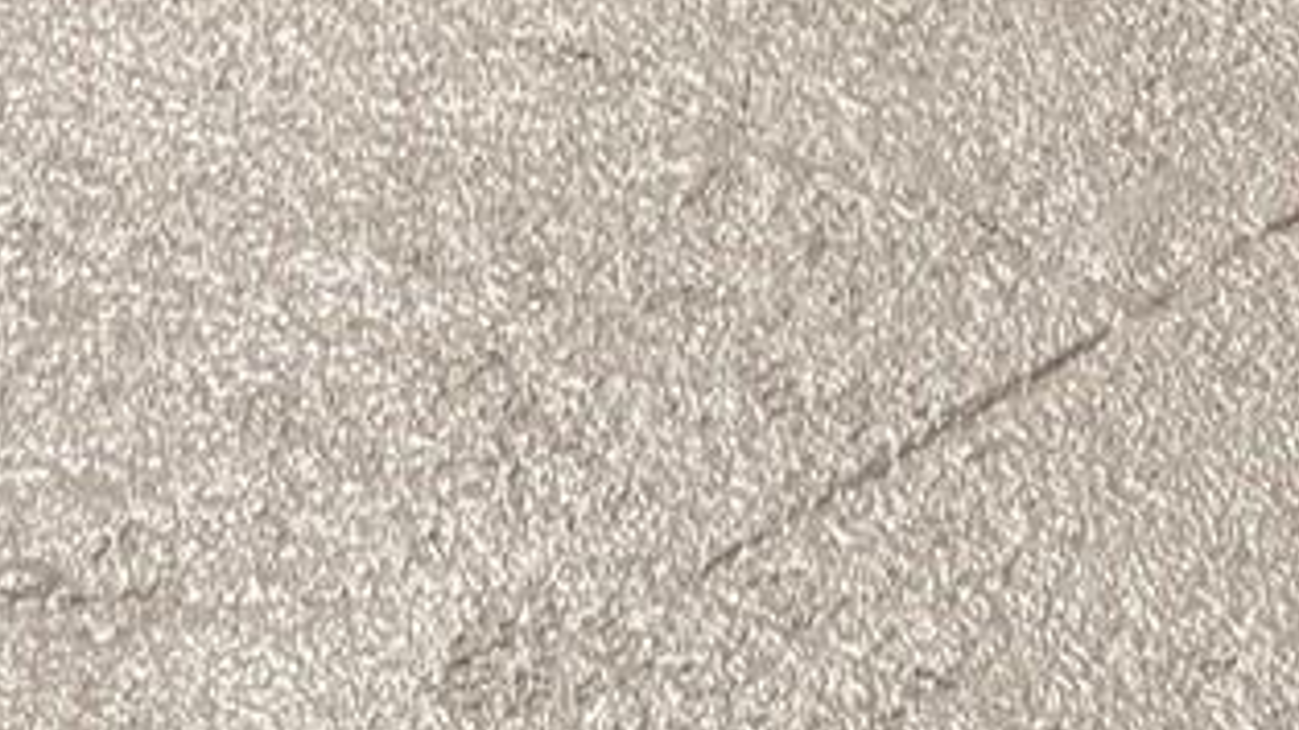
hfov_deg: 14.9
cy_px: -1724
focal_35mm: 144
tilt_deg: -6.7
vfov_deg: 7.2
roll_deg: -1.0
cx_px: 577
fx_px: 4959
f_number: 1.6
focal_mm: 5.1
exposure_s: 1/7353
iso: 50
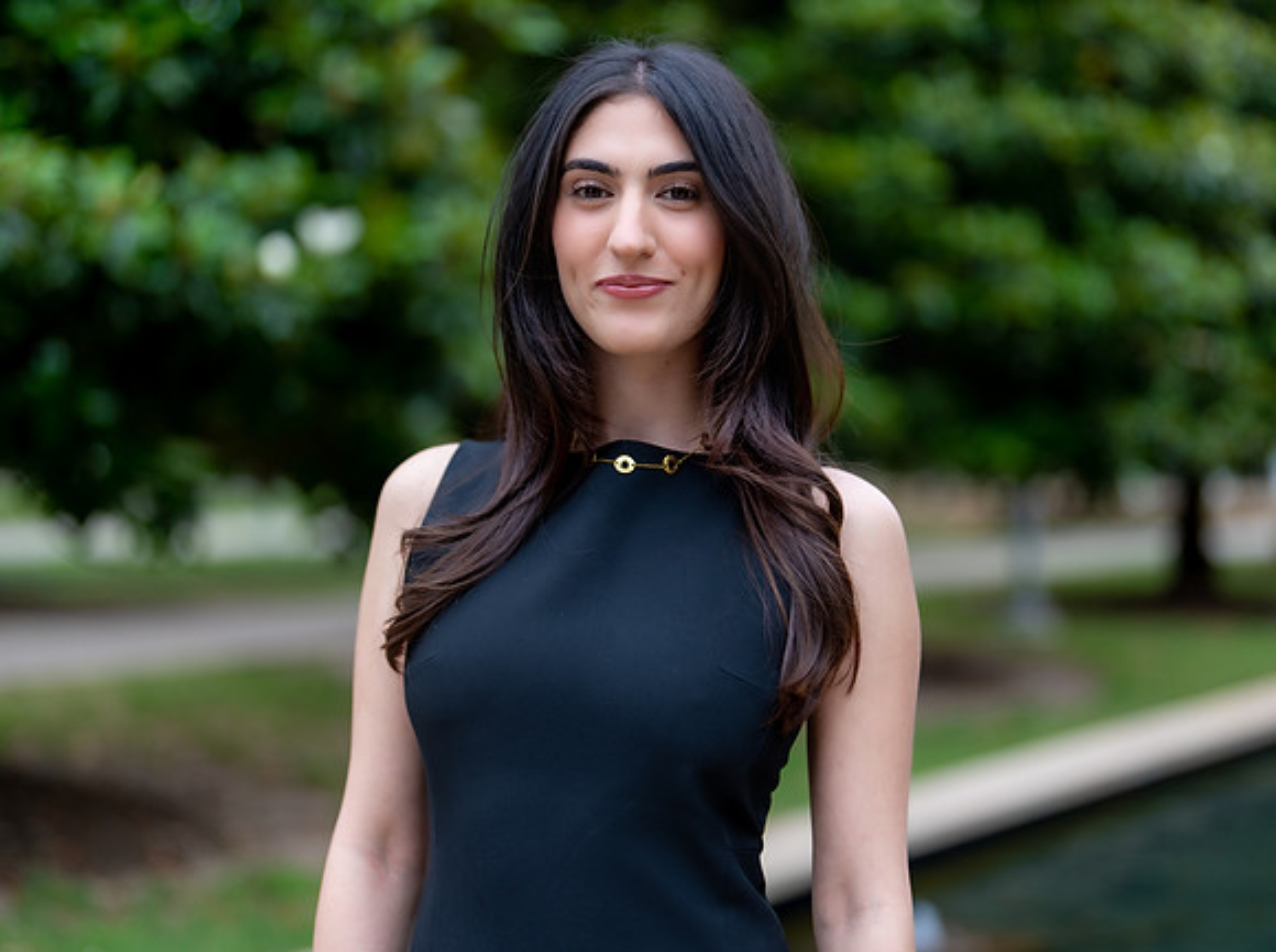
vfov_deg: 24.0
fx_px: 2241
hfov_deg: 31.8
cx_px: 681
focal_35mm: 61
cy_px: 414
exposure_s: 1/500
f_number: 1.2
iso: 100
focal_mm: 50
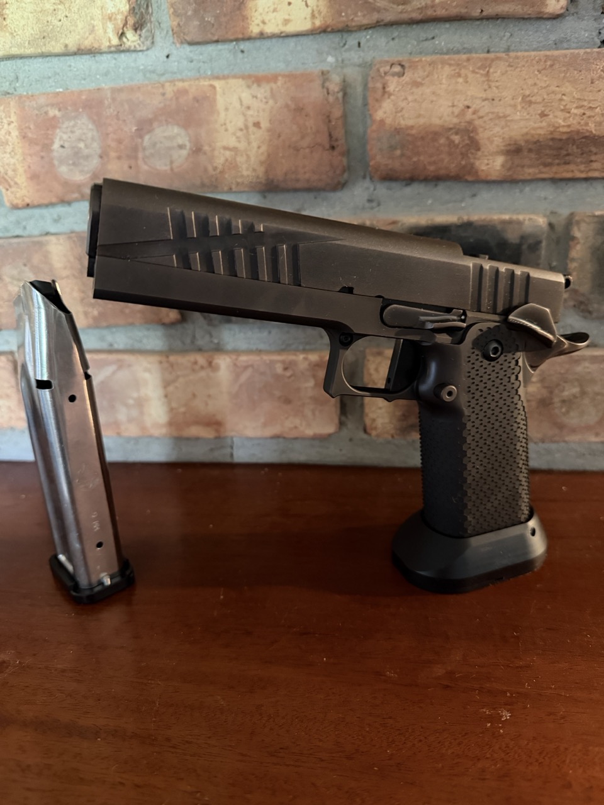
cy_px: 402
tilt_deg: -20.2
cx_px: 302
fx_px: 558
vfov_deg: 71.6
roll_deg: +2.1
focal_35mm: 24
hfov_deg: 56.8
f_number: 1.78
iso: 1000
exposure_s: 1/30
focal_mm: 6.76
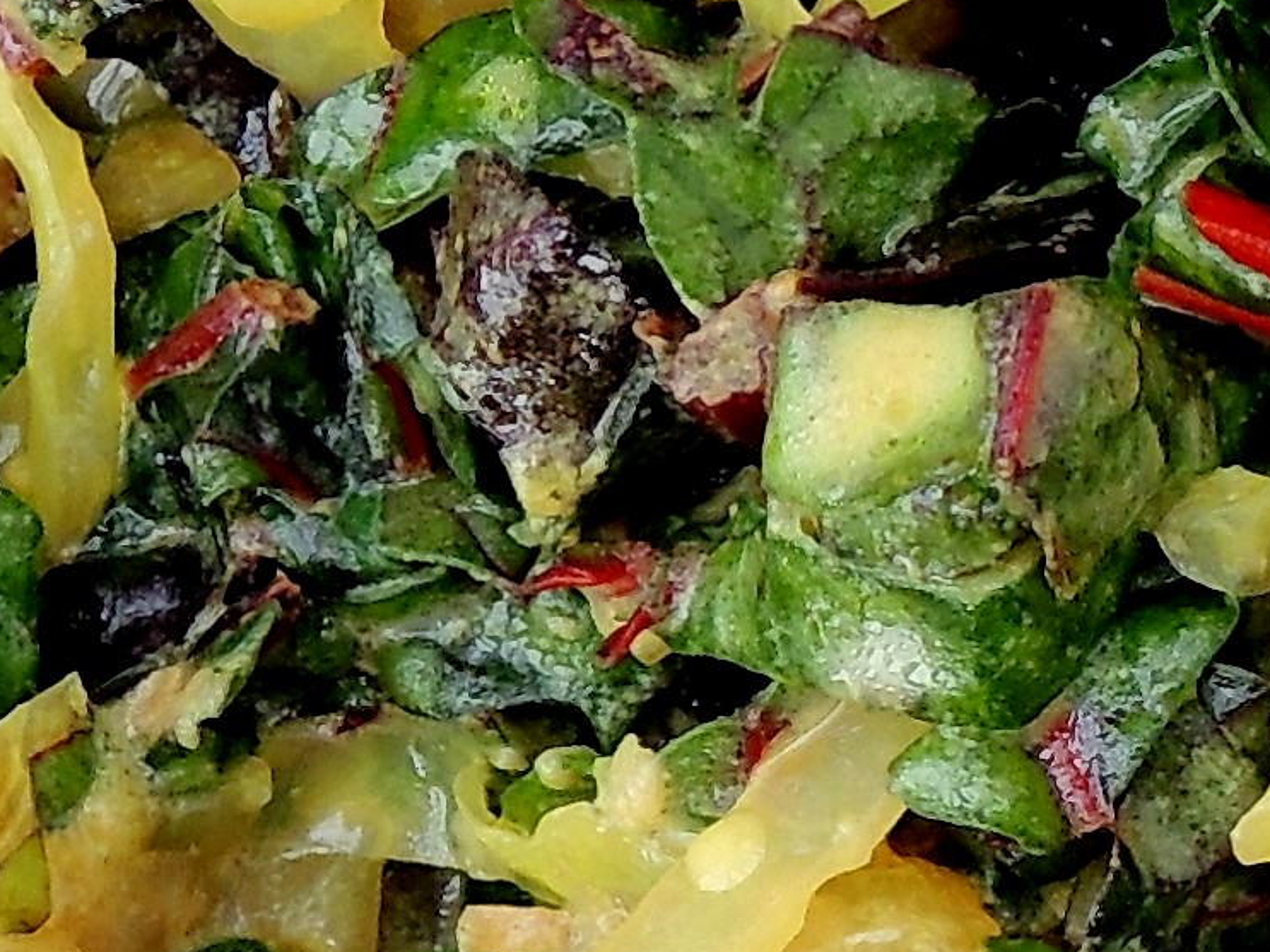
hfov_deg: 7.8
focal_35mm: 248
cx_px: 2073
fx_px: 9097
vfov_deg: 6.0
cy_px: 740
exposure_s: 1/50
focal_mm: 7.2
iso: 100
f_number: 3.3
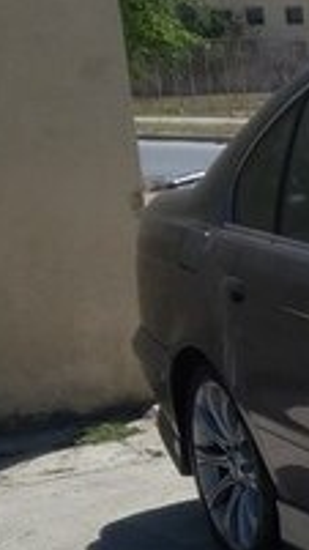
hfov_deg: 9.2
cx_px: 845
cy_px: 538
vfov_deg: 18.8
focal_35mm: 111
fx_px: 1618
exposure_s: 1/1699
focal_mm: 3.3
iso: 50
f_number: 2.2
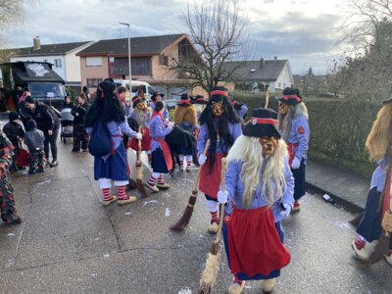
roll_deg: -5.4
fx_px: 294
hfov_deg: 67.3
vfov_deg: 53.1
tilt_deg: -10.5
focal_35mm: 26
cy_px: 147
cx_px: 196
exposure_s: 1/481
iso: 32
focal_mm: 4.25
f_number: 1.8
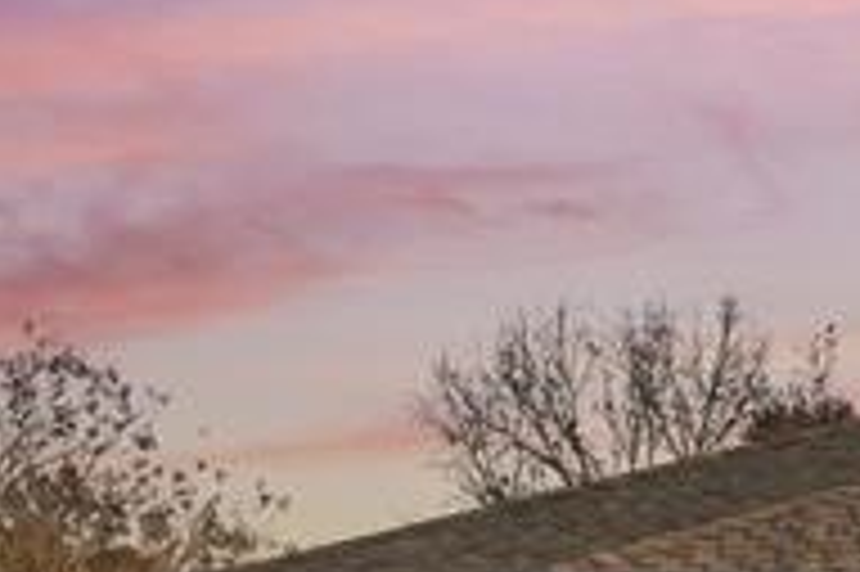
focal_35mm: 188
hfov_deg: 10.4
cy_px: 1049
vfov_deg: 7.1
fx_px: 4487
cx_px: 1423
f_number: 8
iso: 400
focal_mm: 35
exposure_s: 1/2500
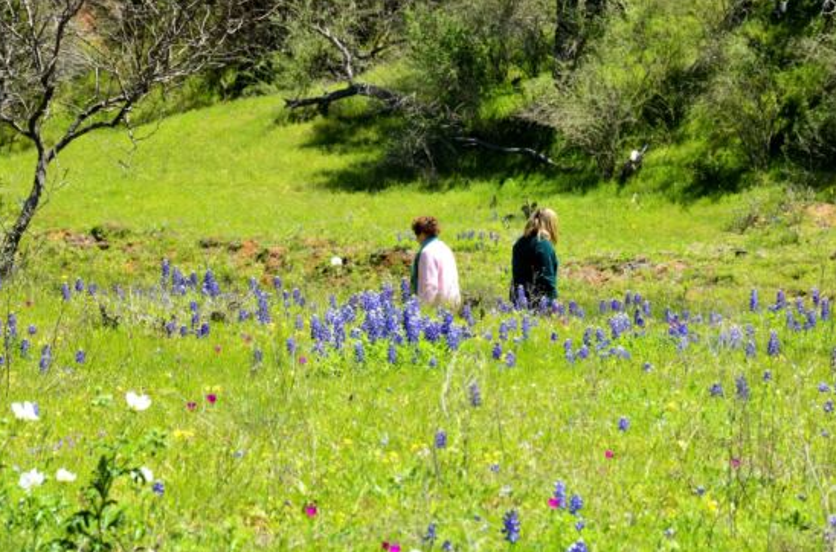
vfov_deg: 5.8
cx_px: 474
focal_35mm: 237
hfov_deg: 8.7
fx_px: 5478
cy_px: 295
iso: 200
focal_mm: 135
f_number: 16
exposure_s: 1/80
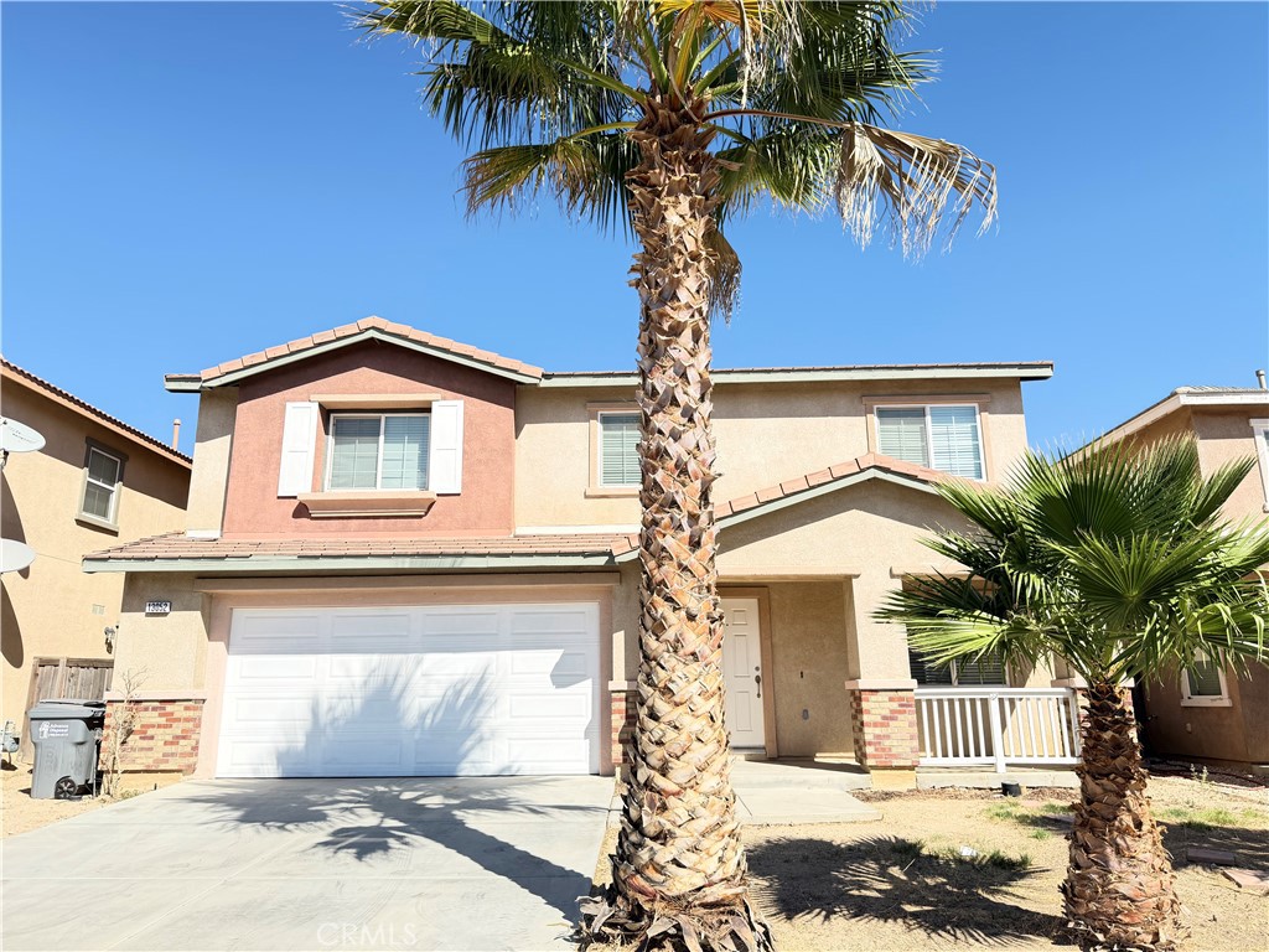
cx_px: 634
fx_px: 880
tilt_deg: +14.0
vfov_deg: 56.8
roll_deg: +0.2
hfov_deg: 71.6
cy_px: 476
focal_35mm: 24
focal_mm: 6.76
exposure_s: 1/2299
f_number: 1.78
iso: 100
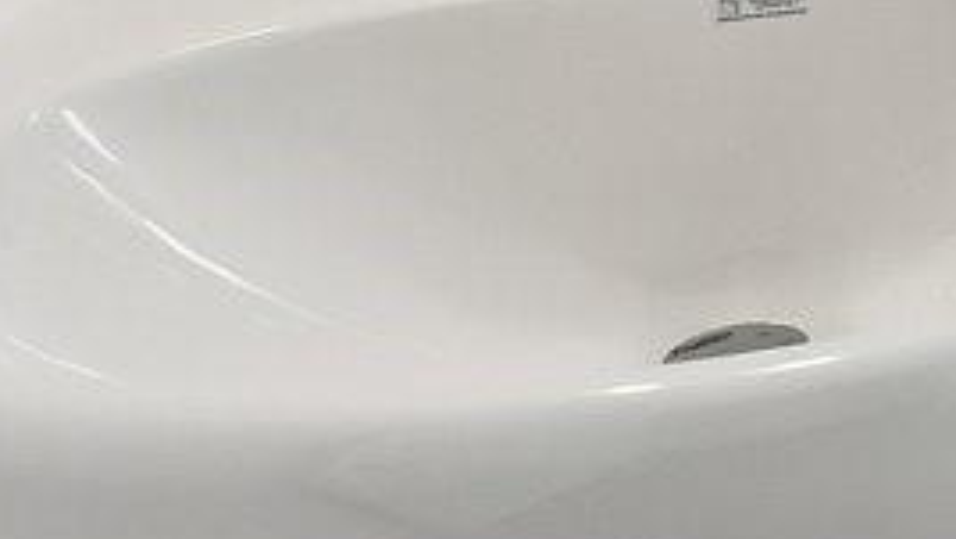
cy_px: -969
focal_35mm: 112
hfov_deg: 14.7
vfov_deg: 9.1
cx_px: 2069
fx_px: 2840
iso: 100
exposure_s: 1/25
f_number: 8
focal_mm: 14
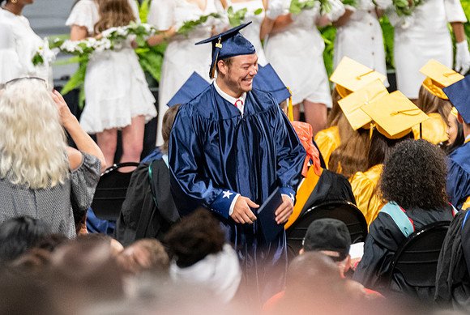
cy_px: 204
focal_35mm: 404
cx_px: 261
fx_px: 5283
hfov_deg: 5.1
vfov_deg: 3.4
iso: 2000
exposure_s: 1/200
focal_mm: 200
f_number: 4
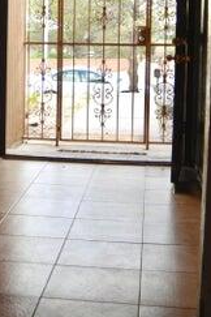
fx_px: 624
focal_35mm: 71
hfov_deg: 18.9
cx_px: 29
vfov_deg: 27.8
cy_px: 56
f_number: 3.5
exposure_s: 1/40
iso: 100
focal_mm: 24
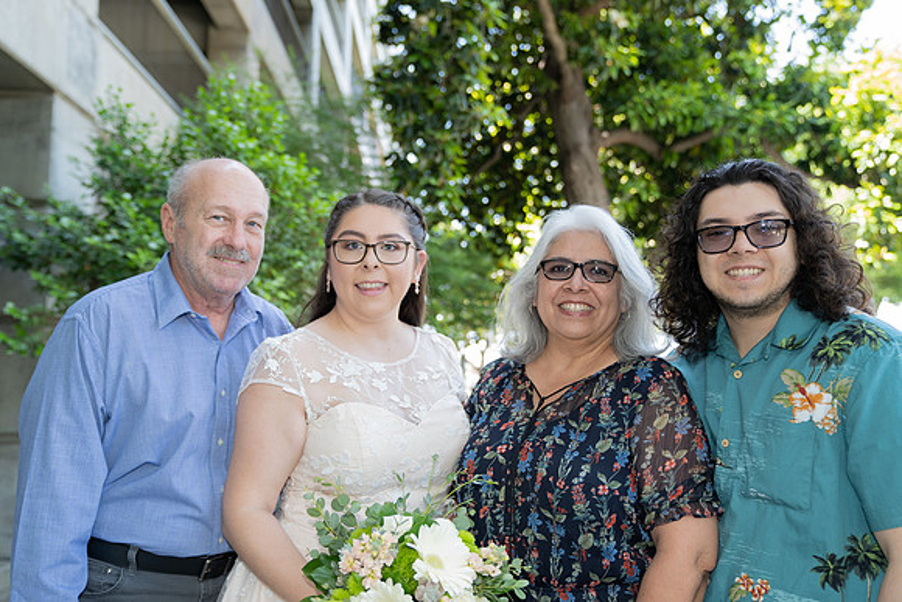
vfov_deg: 40.0
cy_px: 301
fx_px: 827
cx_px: 451
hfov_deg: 57.2
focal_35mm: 33
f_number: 3.2
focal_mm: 33
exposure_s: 1/250
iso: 640
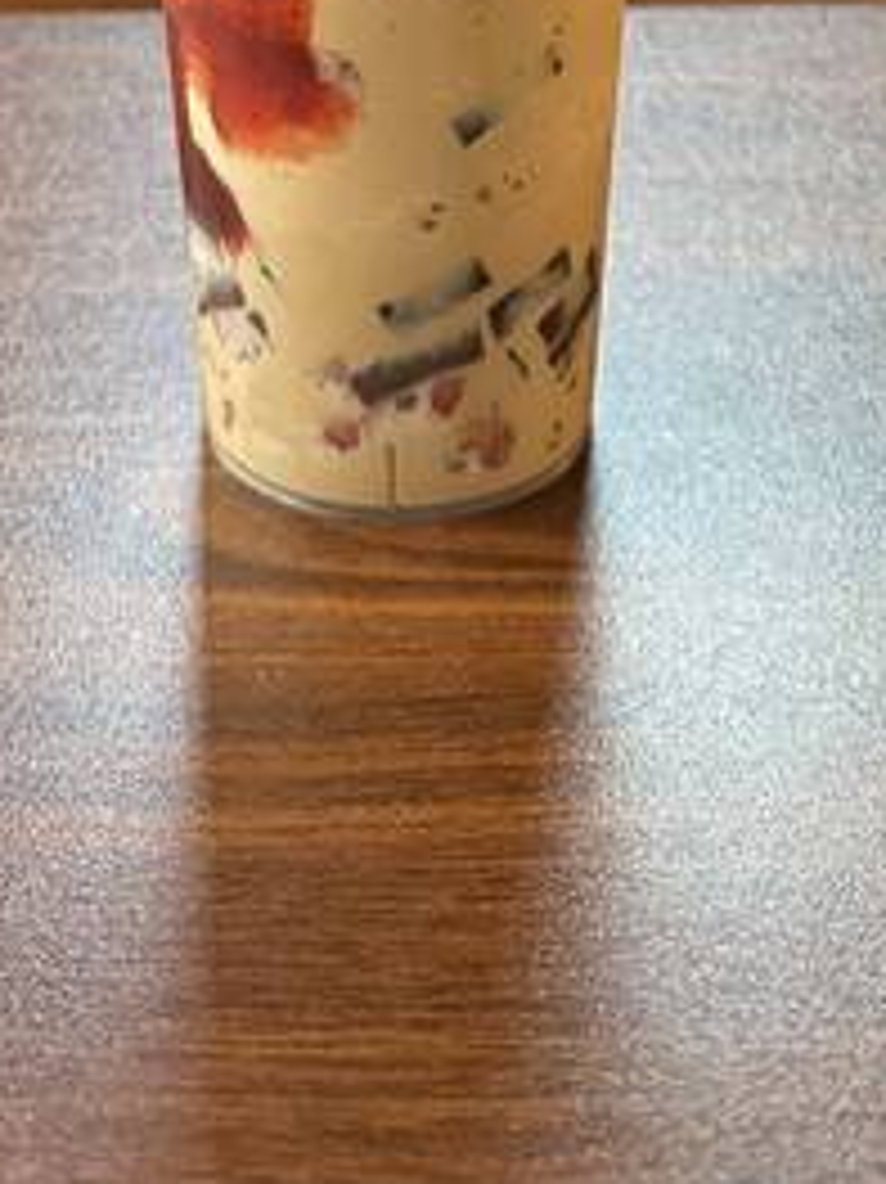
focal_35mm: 67
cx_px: 373
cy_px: -434
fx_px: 2288
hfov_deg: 21.9
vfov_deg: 24.5
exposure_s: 1/60
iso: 500
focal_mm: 6.86
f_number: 1.78
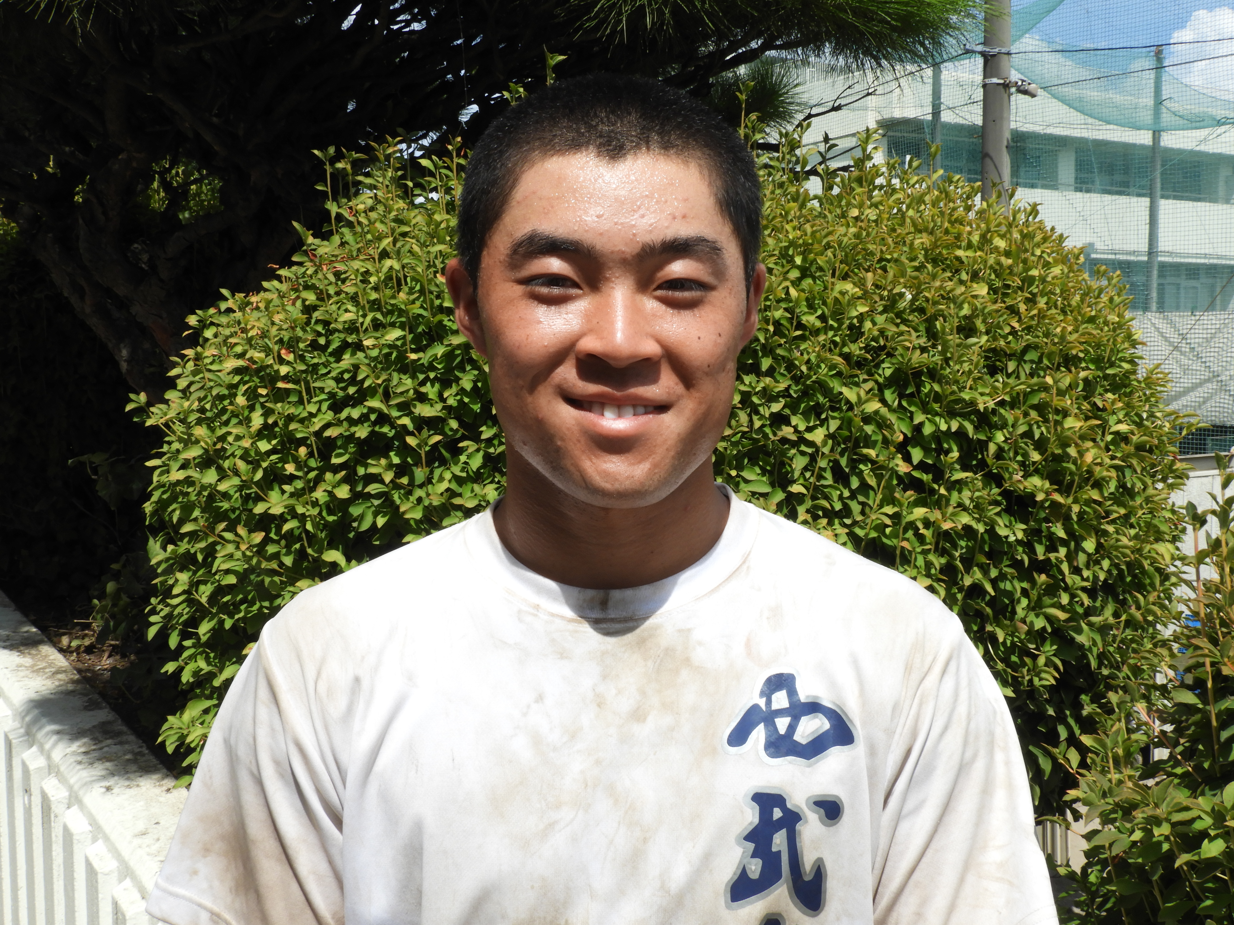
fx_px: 1426
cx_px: 617
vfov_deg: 36.0
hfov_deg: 46.8
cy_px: 462
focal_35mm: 40
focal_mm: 7.2
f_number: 7.6
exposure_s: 1/250
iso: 100
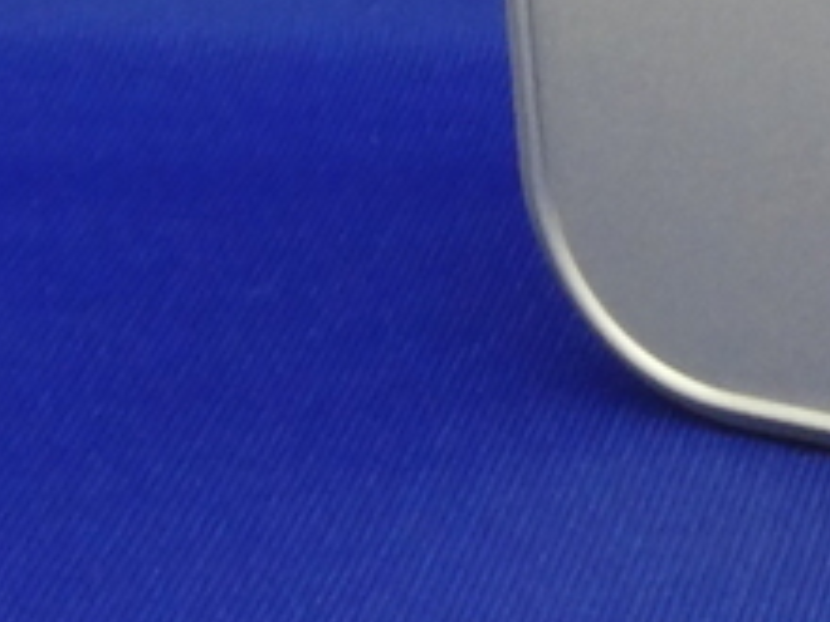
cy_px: 15
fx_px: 4843
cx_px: 1773
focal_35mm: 202
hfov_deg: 9.1
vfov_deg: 7.3
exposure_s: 1/2.5
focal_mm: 6.7
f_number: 8
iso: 200
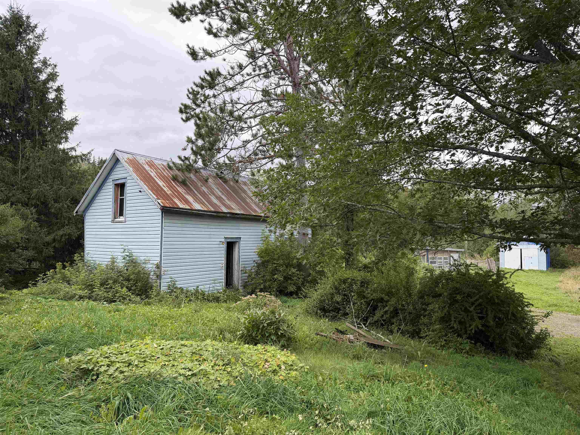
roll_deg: +0.6
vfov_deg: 56.8
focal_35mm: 24
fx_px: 402
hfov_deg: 71.6
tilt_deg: +3.4
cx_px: 290
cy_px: 218
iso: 100
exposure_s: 1/1292
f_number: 1.78
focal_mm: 6.76
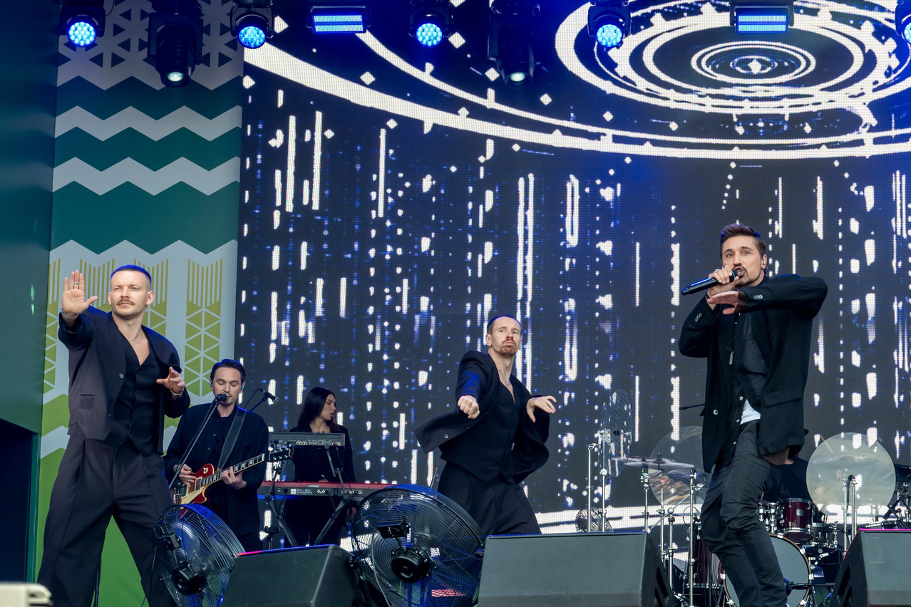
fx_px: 2353
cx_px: 775
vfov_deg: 14.7
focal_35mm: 93
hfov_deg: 21.5
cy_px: 304
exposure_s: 1/400
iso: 800
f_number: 5.6
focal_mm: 43
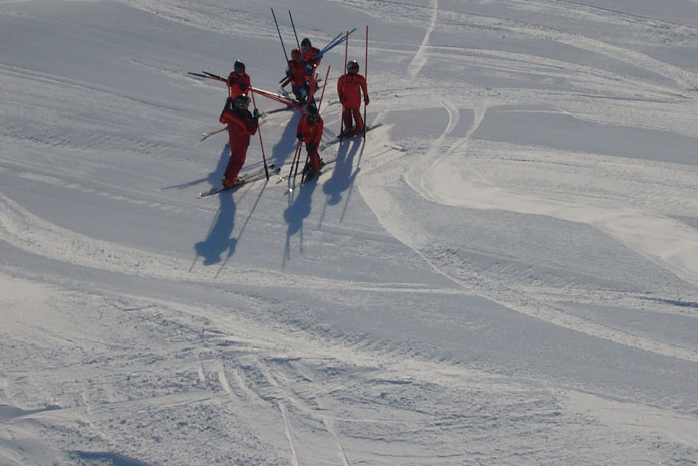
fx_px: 2210
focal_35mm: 114
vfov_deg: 12.0
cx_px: 348
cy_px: 210
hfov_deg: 17.9
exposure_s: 1/320
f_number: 10
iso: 80
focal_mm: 13.2
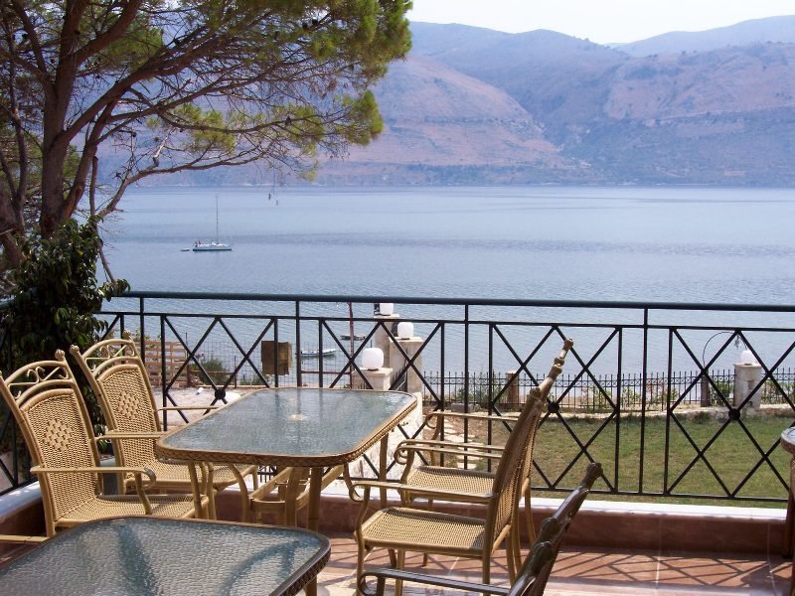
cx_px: 398
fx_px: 1217
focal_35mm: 53
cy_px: 298
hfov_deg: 36.2
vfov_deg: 27.5
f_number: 6.1
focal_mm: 8.7
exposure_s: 1/370
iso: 80
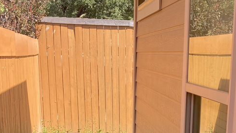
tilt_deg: -9.0
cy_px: 158
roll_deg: +1.3
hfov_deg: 31.0
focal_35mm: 68
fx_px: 426
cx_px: 110
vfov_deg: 17.0
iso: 20
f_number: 1.8
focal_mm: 3.99
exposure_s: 1/552
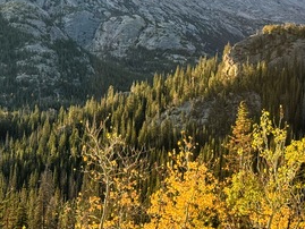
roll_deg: -2.5
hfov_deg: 19.6
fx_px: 881
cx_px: 200
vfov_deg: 14.8
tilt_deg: +0.2
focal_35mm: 100
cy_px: 77
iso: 64
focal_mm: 6.76
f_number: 1.78
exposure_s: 1/477
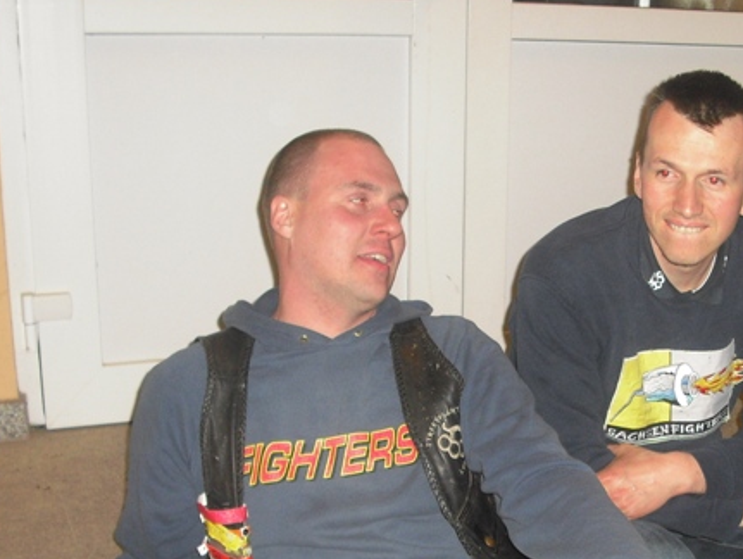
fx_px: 1332
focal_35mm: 62
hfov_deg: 30.8
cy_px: 412
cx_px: 529
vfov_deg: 23.5
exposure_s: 1/60
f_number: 2.8
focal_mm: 6.2
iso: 200
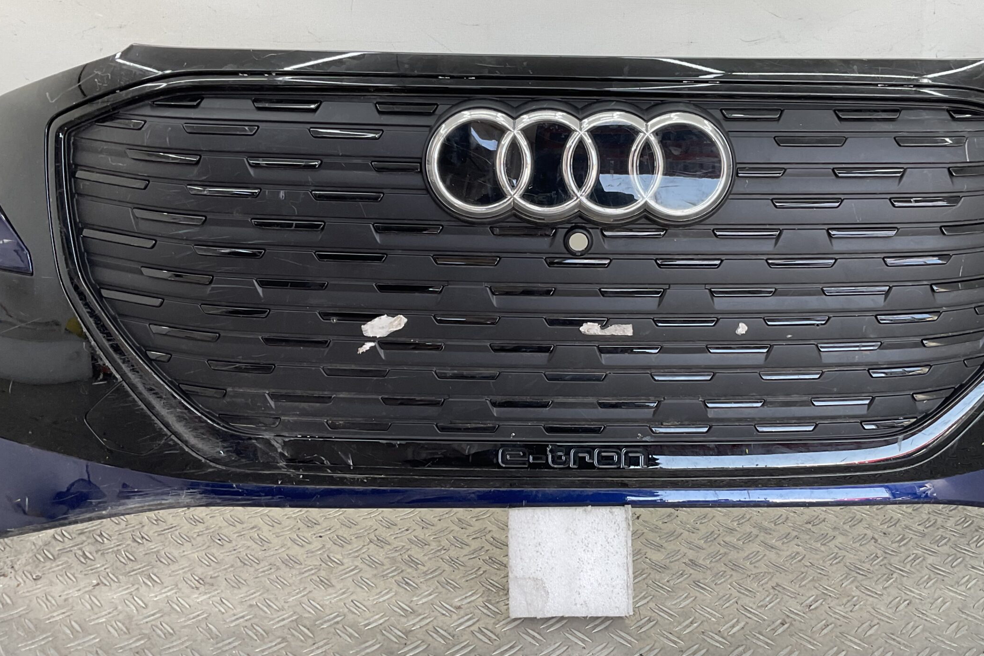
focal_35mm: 37
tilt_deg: -17.4
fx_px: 1011
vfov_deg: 35.9
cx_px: 571
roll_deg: -2.6
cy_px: 287
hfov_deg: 51.7
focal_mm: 3
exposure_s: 1/120
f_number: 1.8
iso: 25
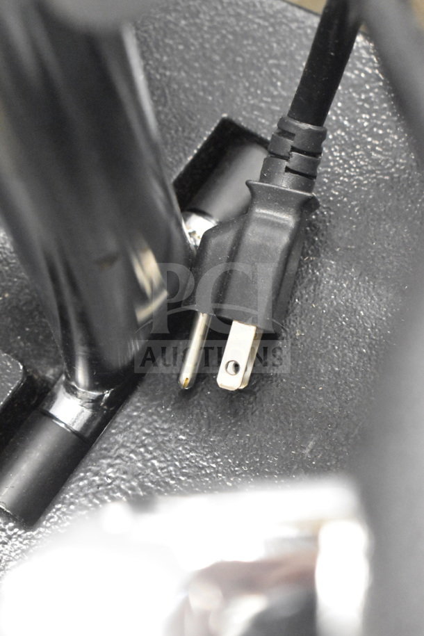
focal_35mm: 72
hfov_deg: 18.9
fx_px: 1272
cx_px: 212
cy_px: 318
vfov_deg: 28.1
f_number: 5.3
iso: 12800
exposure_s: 1/80
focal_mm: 48
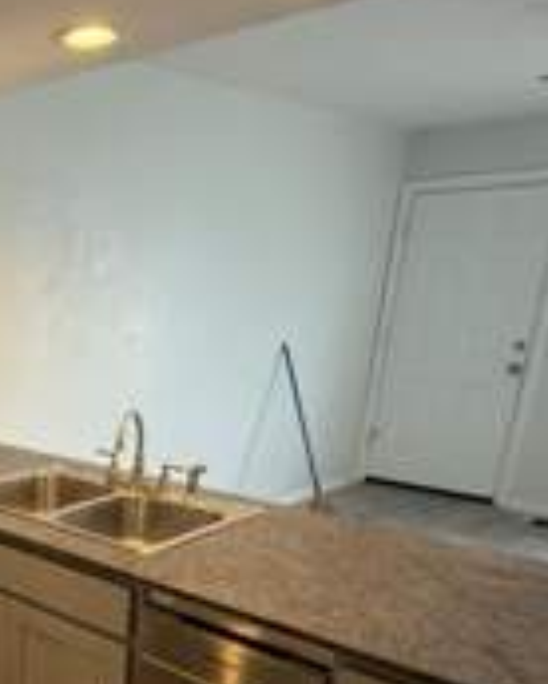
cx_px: -16
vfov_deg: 45.1
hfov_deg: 35.1
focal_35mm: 38
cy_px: 563
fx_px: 769
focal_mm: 2.22
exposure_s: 1/120
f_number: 2.2
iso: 320
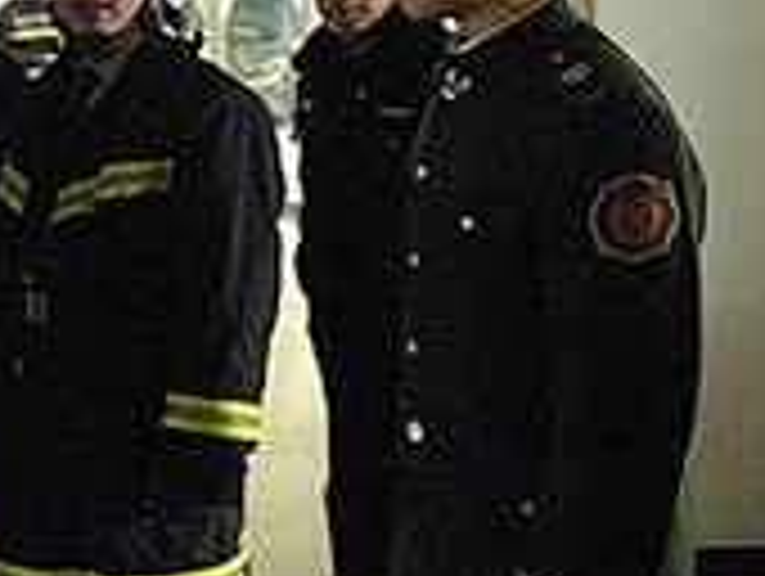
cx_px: -112
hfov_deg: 25.7
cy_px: 52
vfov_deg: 20.9
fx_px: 1527
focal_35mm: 69
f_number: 3.5
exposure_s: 1/29.6
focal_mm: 5
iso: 800
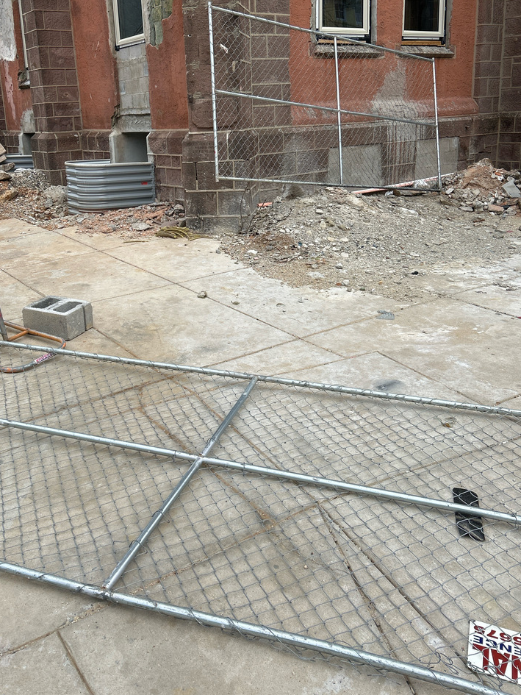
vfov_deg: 54.8
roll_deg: +2.8
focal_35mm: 33
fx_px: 662
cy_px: 267
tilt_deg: -14.3
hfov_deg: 42.8
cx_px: 215
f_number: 1.5
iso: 50
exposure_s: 1/2841
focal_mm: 5.7
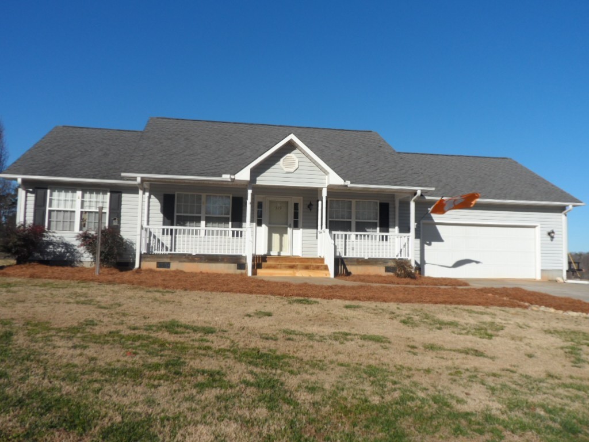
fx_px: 476
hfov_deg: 63.4
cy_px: 221
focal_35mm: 28
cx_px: 294
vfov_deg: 49.7
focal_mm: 4.9
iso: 80
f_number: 8.8
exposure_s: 1/180
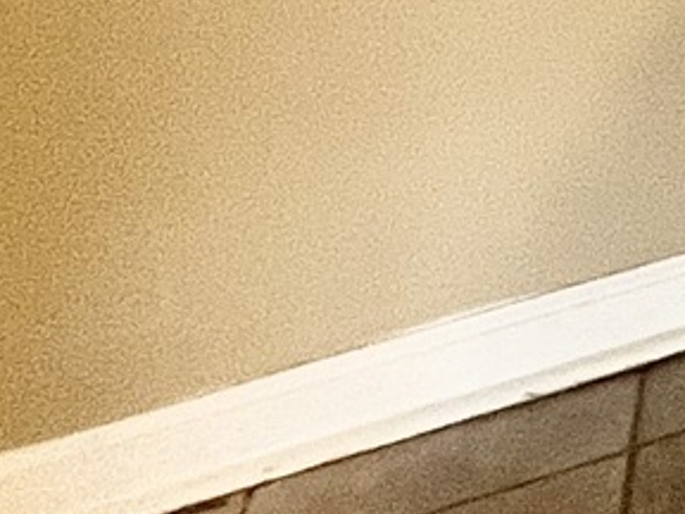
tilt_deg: -5.5
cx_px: 1927
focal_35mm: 91
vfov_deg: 11.8
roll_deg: +1.0
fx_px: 1801
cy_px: -866
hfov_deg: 12.3
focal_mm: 1.57
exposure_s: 1/60
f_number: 1.8
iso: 250
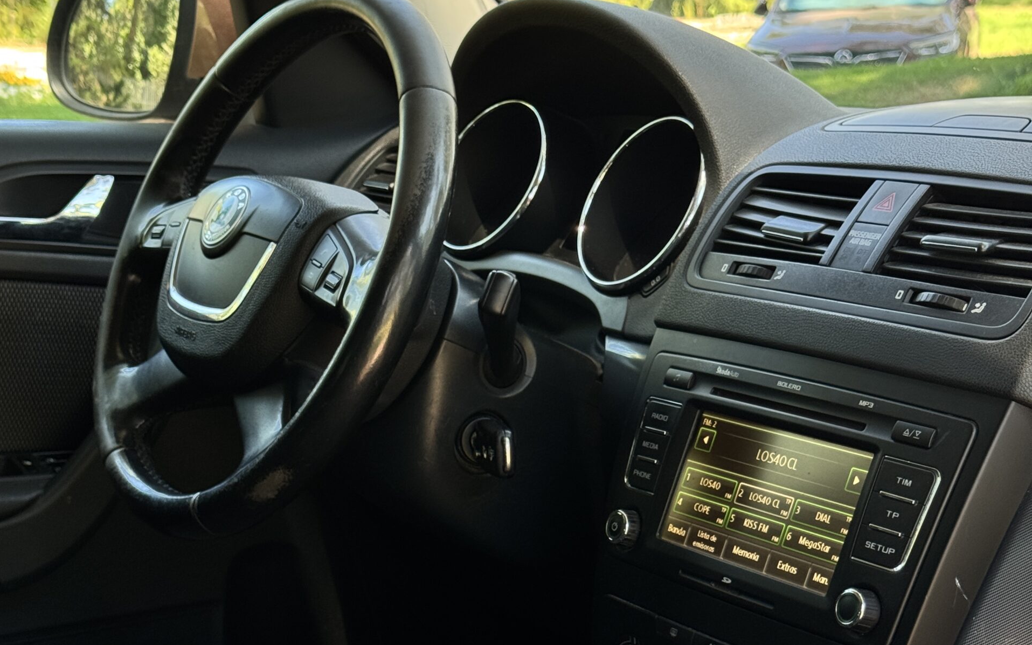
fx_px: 1913
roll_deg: -0.7
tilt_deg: -16.2
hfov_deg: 30.2
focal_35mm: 68
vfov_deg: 18.9
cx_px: 516
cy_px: 532
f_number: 1.78
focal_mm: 6.76
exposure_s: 1/107
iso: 100
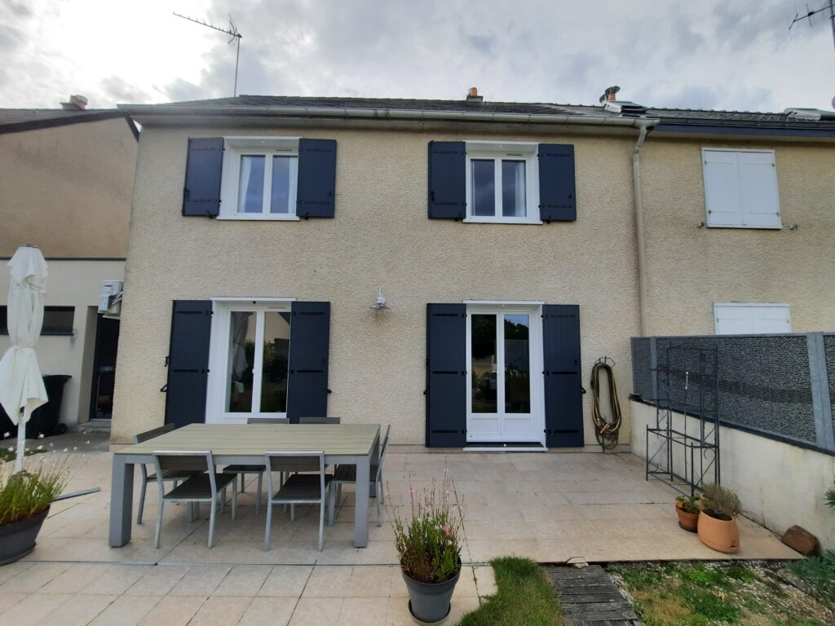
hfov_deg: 106.2
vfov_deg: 89.9
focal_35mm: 13
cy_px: 313
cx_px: 418
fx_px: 314
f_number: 2.2
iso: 40
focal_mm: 1.74
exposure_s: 1/1066
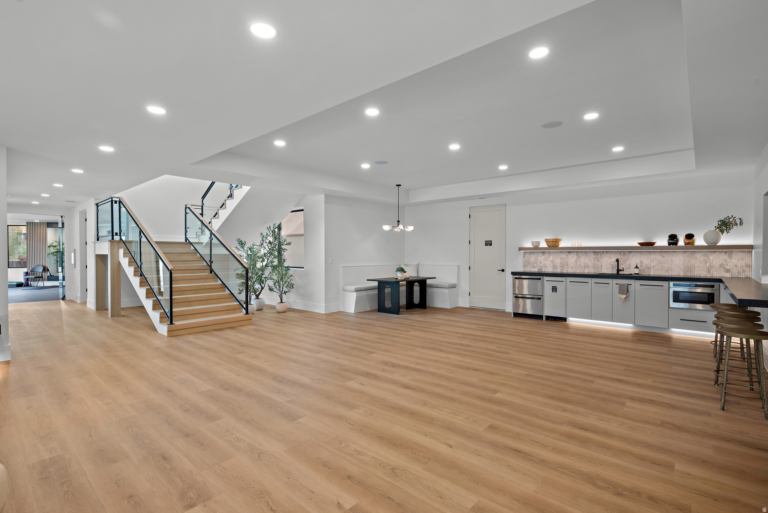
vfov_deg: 70.5
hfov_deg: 93.3
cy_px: 256
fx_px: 363
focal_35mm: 17
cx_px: 384
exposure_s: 1/4
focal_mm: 17
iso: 500
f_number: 8
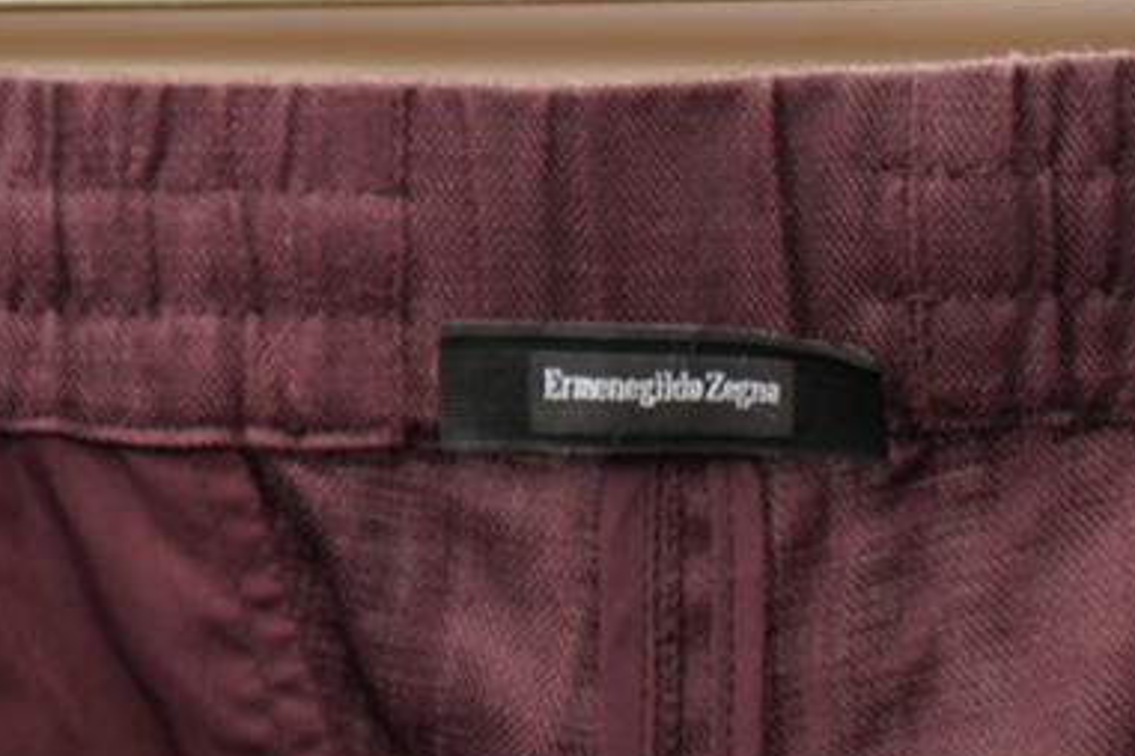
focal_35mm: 298
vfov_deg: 4.6
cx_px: 596
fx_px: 9395
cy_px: 679
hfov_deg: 6.9
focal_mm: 70
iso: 320
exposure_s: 1/125
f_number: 3.5
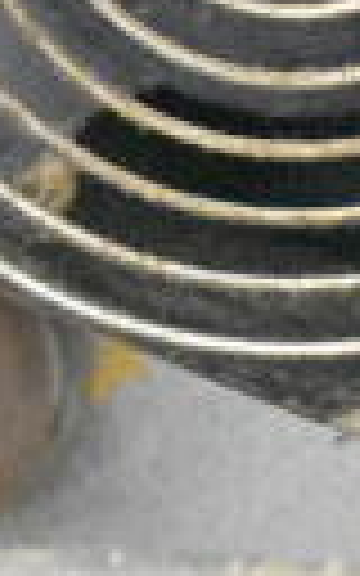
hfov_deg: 4.3
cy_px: 493
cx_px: -734
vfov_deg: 7.2
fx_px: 4568
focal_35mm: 291
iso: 22800
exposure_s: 1/60
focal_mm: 40
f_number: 4.8
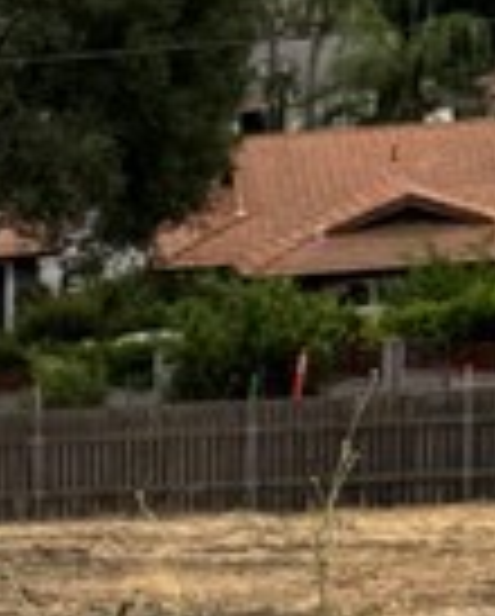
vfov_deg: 10.4
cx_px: -706
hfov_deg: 8.1
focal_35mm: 175
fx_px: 3198
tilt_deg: -19.3
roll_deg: +5.3
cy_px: 1093
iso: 80
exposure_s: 1/4310
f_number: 1.78
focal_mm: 6.76
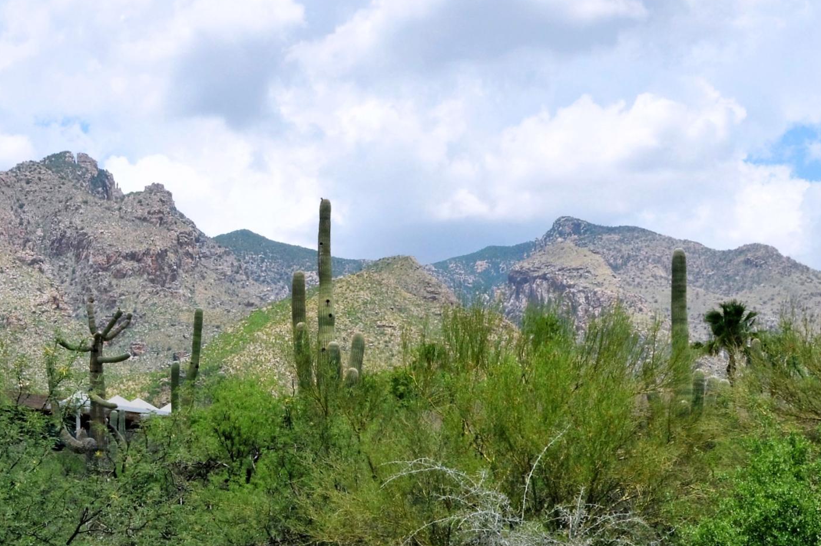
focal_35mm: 71
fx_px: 1617
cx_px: 184
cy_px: 504
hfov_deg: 28.0
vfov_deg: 18.8
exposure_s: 1/320
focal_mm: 22
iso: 320
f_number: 14
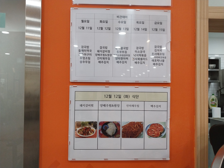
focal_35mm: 26
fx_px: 168
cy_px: 84
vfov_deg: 53.1
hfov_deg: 67.3
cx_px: 112
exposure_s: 1/60.2
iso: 100
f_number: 1.8
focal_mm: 4
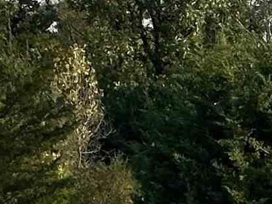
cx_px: 297
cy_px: 63
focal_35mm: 361
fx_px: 2837
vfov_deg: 4.1
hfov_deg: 5.5
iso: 64
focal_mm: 6.86
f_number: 1.78
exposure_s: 1/2732
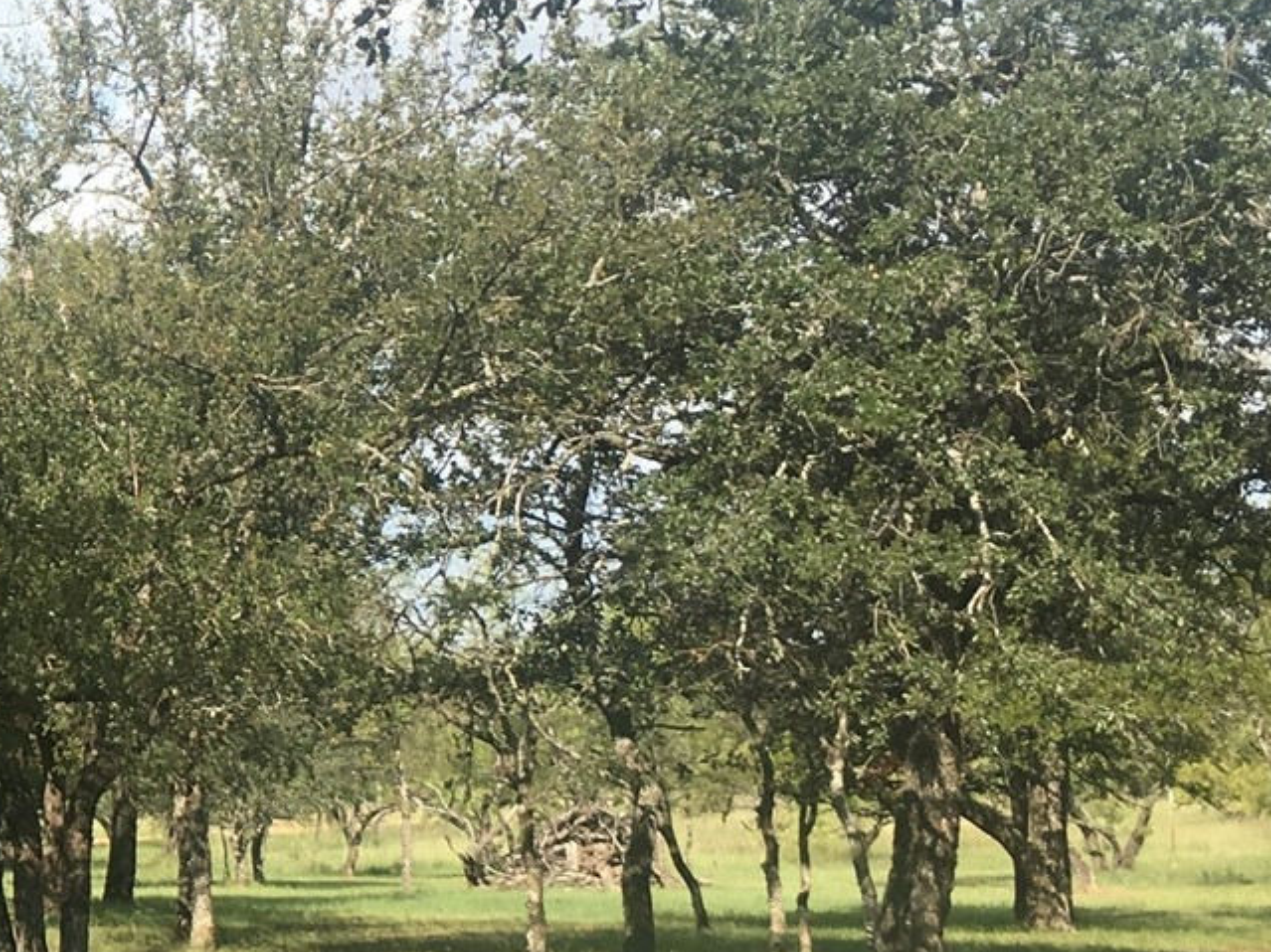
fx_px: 3414
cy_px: 511
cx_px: -507
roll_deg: +0.2
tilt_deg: +4.9
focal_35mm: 93
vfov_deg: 15.9
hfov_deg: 19.1
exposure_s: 1/801
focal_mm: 4.15
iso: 25
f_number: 2.2
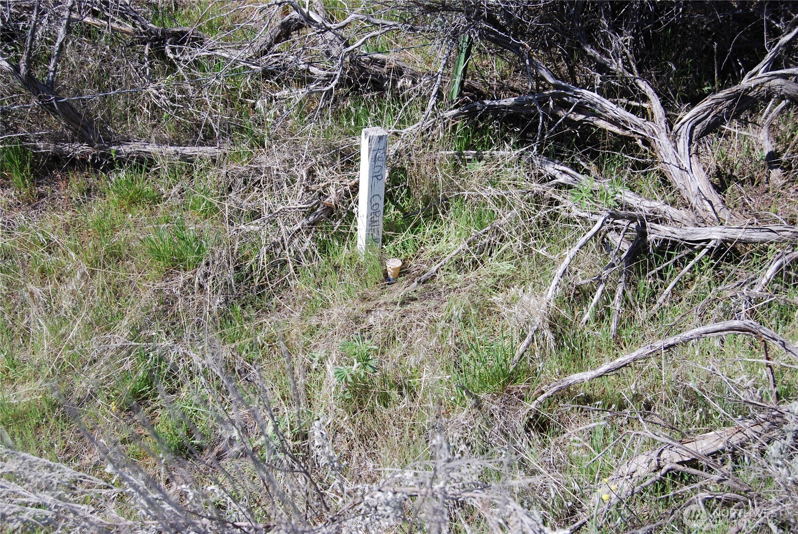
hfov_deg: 49.5
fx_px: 865
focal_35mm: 39
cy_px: 267
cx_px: 399
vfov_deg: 34.3
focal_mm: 26
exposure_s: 1/250
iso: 100
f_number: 8
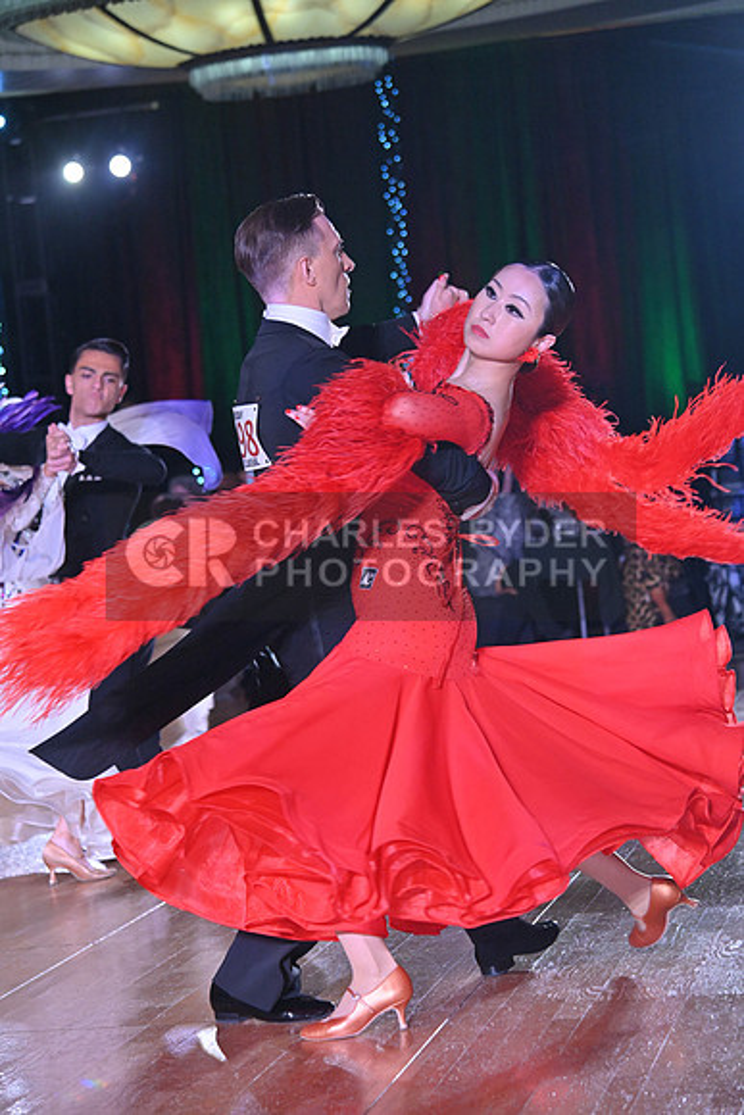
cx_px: 372
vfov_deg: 22.1
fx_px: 2850
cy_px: 558
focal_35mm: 92
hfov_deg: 14.9
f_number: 5
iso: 4000
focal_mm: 92
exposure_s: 1/400
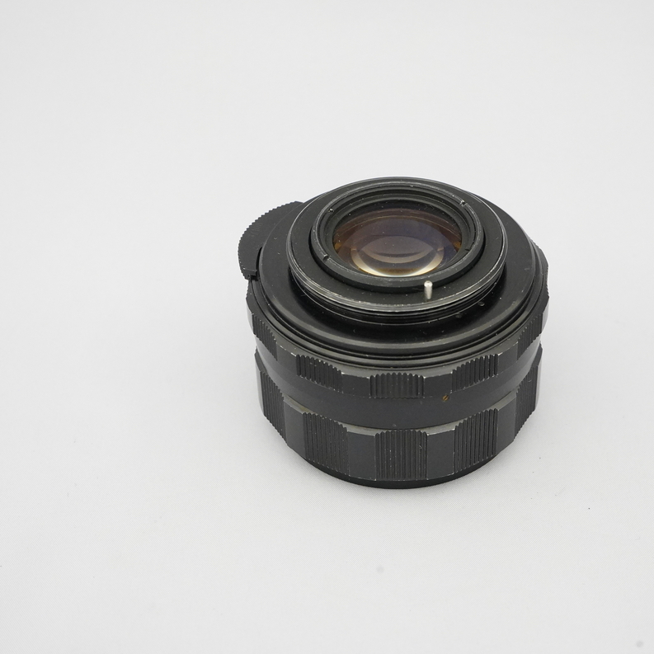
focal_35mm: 63
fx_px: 1347
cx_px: 386
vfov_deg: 27.3
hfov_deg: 27.3
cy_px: 328
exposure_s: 1/30
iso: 6400
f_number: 11
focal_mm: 49
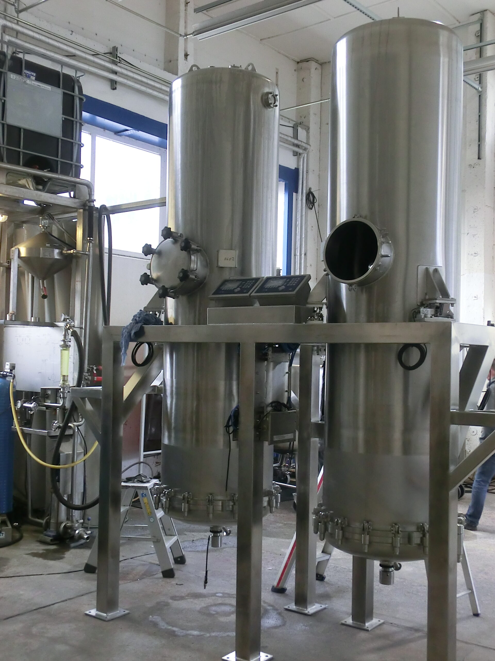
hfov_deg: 32.9
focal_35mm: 44
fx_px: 839
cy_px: 330
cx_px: 248
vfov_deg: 42.9
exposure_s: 1/60
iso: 200
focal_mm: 7.87
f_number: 4.2
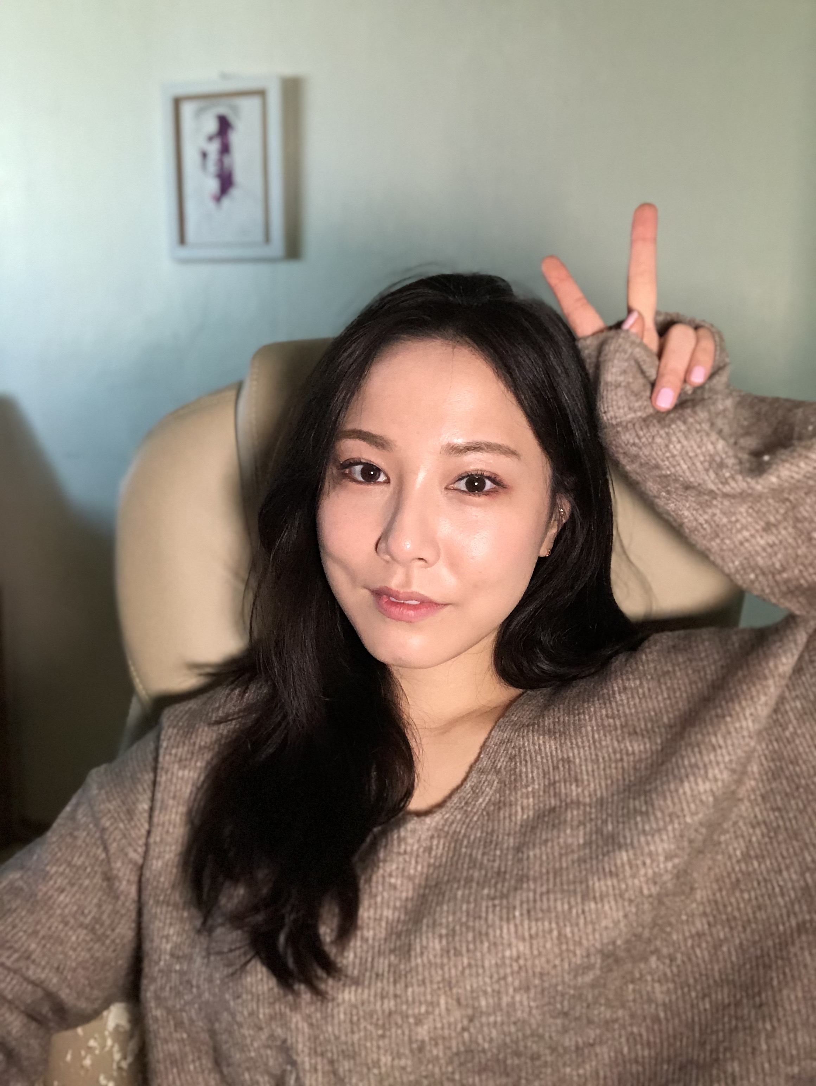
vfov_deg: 56.8
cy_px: 543
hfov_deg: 44.2
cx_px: 408
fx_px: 1005
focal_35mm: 32
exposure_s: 1/31
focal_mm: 2.87
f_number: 2.2
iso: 160
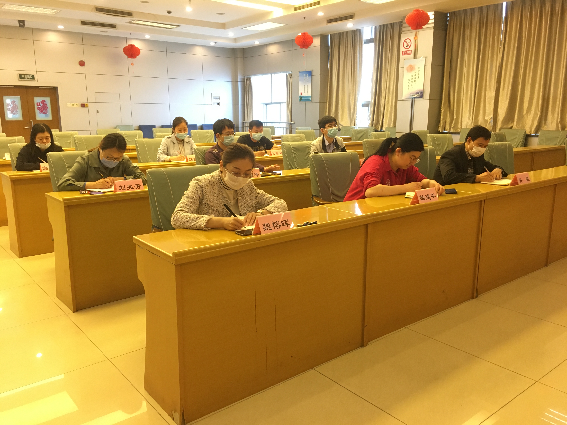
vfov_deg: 48.2
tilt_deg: -11.3
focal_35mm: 29
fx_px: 475
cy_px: 212
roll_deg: +0.6
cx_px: 284
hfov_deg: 61.7
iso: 160
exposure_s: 1/33
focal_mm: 4.15
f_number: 2.2
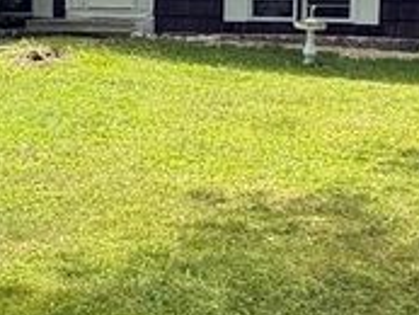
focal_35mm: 83
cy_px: 58
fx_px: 1005
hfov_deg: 23.2
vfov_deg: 17.6
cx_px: 92
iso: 64
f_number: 2.2
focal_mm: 2.22
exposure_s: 1/771
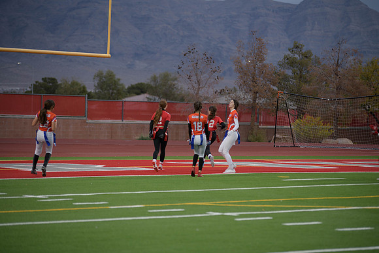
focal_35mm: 140
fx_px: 1474
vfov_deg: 9.8
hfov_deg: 14.7
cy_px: 126
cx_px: 190
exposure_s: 1/200
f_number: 2.8
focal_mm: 140
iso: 220
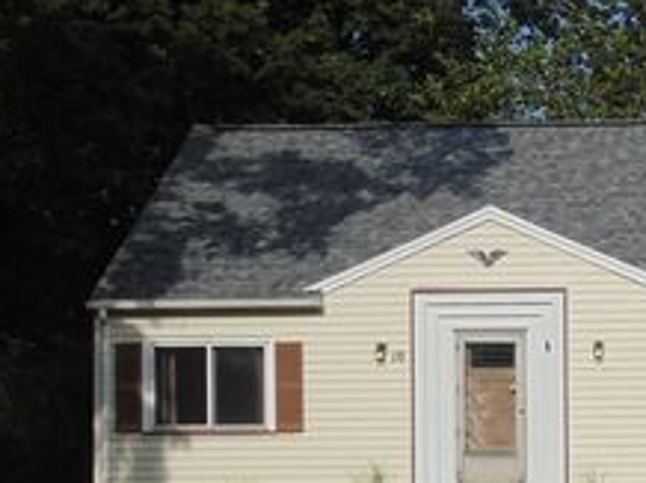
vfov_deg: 18.5
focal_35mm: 78
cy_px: 434
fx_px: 1454
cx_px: 682
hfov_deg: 23.7
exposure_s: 1/125
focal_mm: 6.2
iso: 80
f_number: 10.7
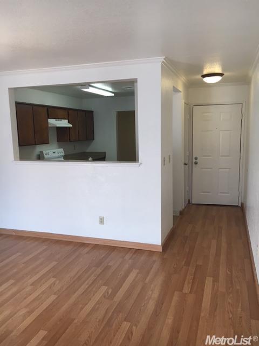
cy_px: 173
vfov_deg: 61.7
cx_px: 130
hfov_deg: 48.2
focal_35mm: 29
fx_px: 289
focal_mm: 4.15
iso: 32
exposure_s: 1/40
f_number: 2.2
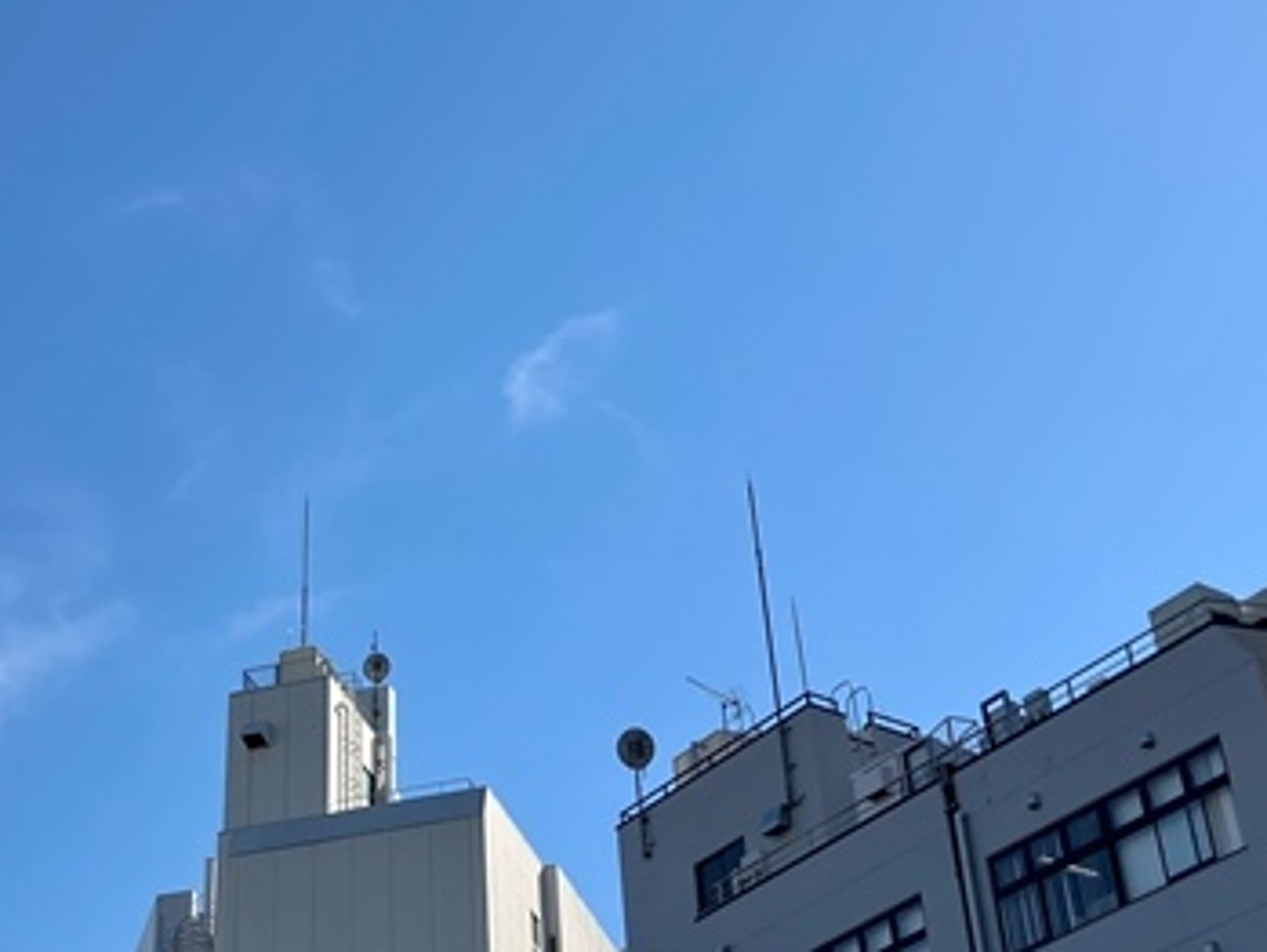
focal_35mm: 61
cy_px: 440
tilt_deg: +34.7
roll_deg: +1.2
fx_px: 2233
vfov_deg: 24.0
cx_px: 410
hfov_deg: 31.4
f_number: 1.8
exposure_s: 1/2315
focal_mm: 3.99
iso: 32
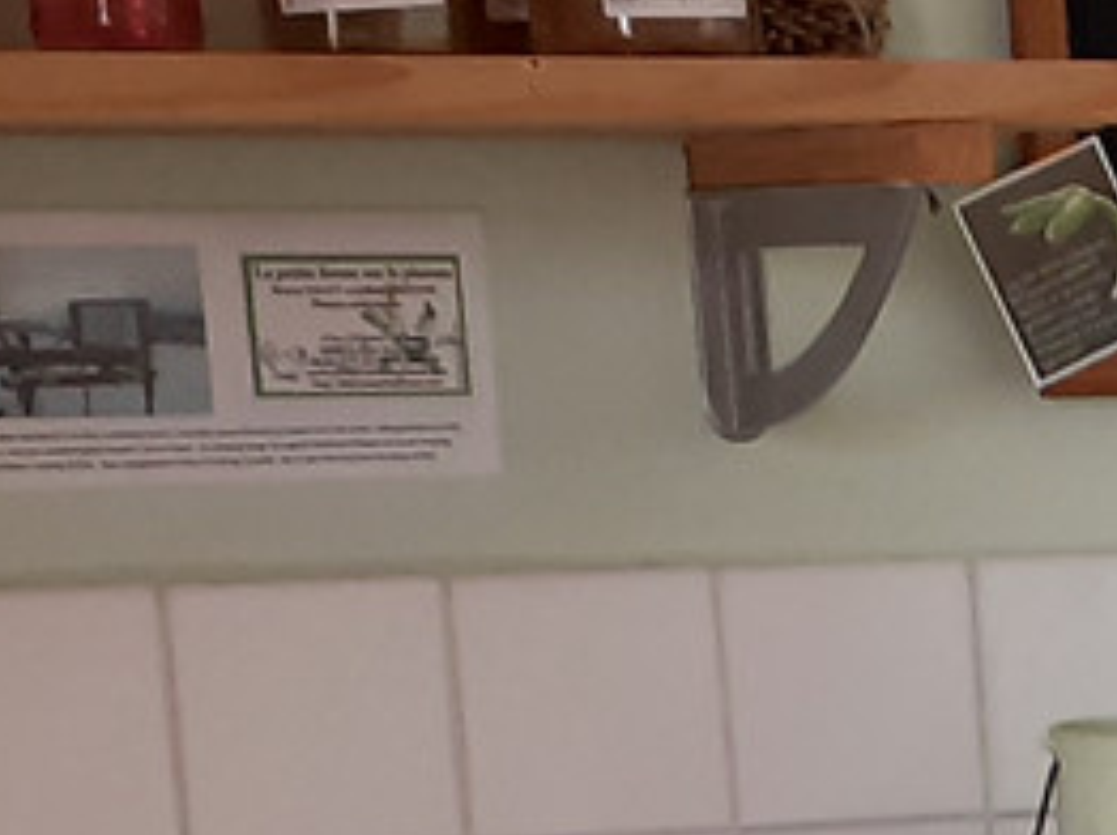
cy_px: 1700
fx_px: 5319
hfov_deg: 10.9
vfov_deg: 8.5
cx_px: 2225
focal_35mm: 165
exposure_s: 1/50
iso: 100
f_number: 1.9
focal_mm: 3.6
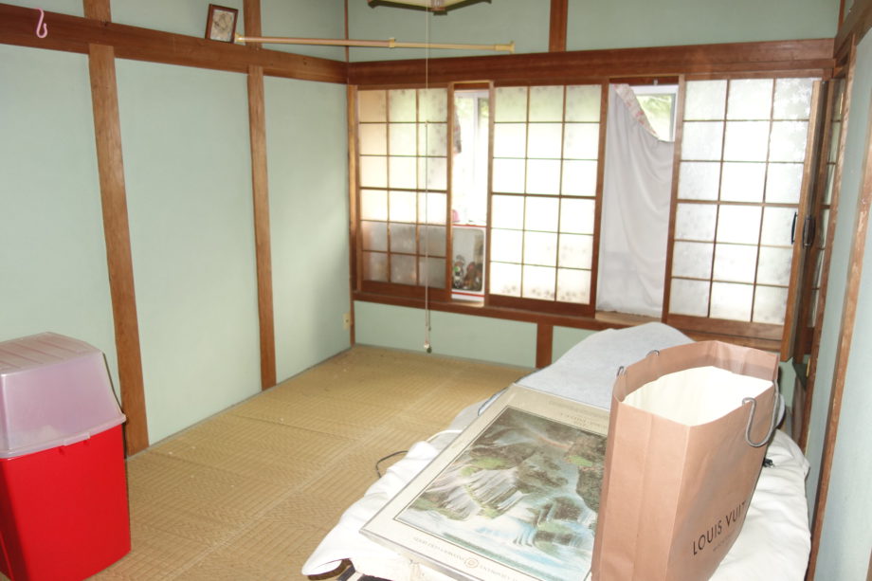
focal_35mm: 28
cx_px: 436
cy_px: 290
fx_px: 678
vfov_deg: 46.4
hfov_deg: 65.5
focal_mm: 10.4
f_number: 1.8
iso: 200
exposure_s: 1/30
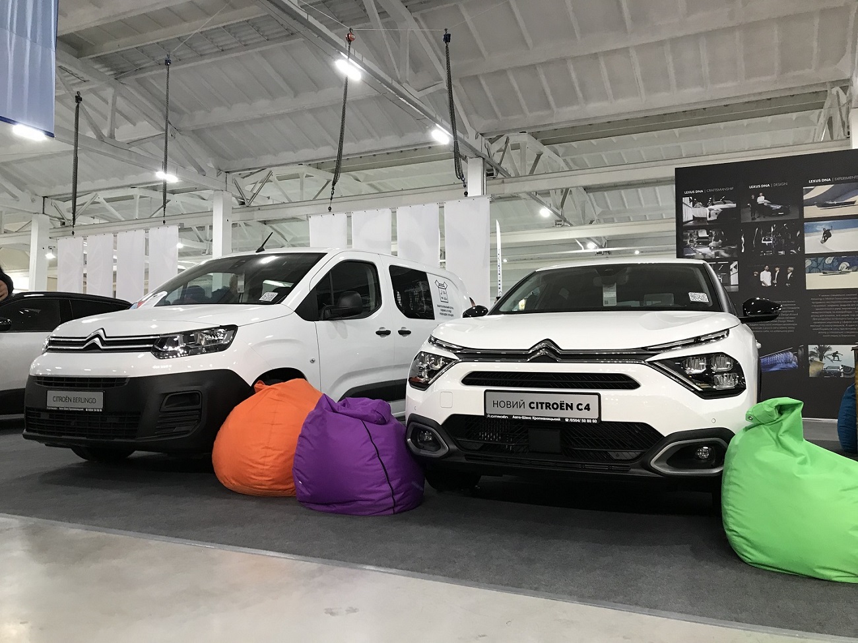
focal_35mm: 28
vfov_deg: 49.7
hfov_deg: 63.4
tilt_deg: +3.0
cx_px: 429
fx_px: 694
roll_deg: +0.8
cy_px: 322
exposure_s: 1/20
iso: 40
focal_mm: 3.99
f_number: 1.8
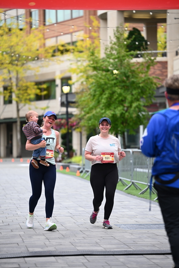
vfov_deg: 16.4
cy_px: 134
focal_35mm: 125
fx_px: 932
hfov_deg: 11.0
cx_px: 90
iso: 640
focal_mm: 125
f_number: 2.8
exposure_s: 1/1600
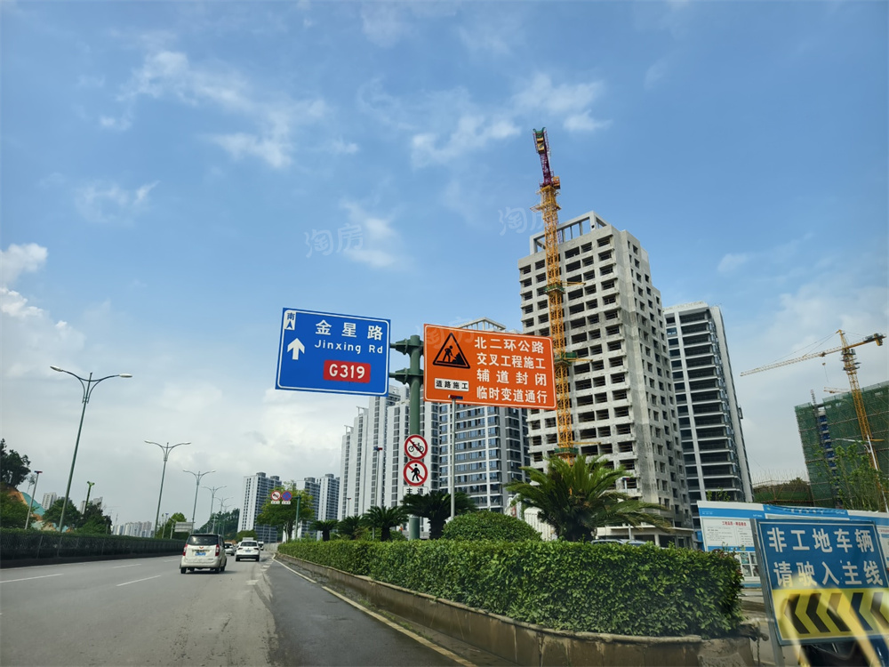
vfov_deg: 58.9
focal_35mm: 23
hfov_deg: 73.9
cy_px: 334
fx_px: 591
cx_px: 444
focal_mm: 8.67
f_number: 1.75
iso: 384
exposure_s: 1/10753
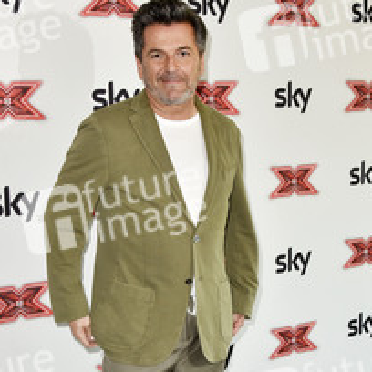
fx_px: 973
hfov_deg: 21.6
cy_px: 303
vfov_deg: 21.4
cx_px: 166
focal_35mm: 80
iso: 640
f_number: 5.6
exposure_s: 1/160
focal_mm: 48
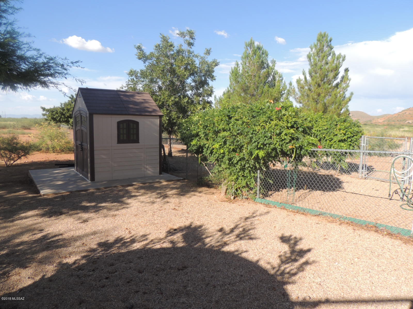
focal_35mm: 24
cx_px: 206
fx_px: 286
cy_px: 154
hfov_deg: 71.6
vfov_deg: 56.8
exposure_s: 1/800
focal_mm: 4.3
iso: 100
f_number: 3
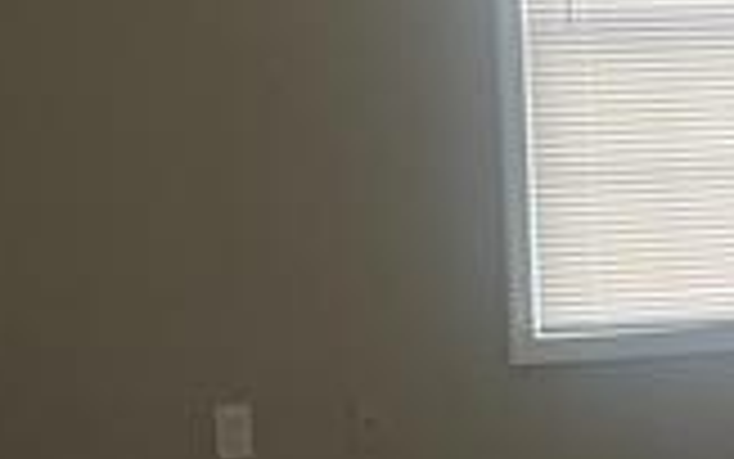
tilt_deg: -11.7
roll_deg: +1.8
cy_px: 346
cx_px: 833
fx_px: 2501
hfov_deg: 16.2
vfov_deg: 10.5
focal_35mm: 125
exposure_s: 1/60
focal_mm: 5.1
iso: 80
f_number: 1.6
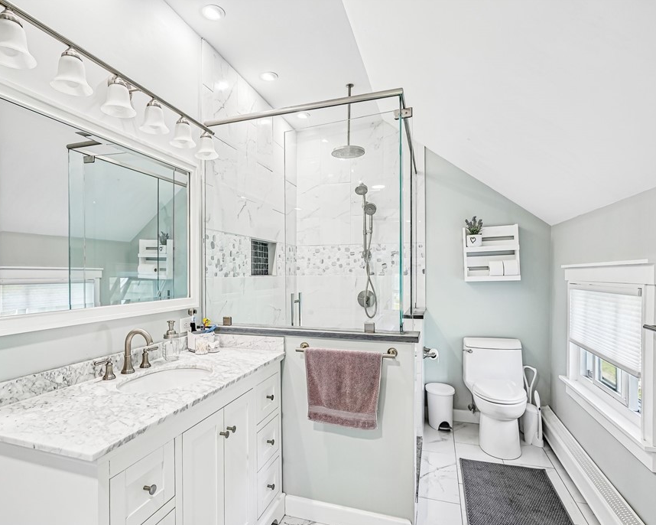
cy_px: 272
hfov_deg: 83.1
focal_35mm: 19
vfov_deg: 70.8
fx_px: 369
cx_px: 300
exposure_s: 1/20
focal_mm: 16
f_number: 8
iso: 400
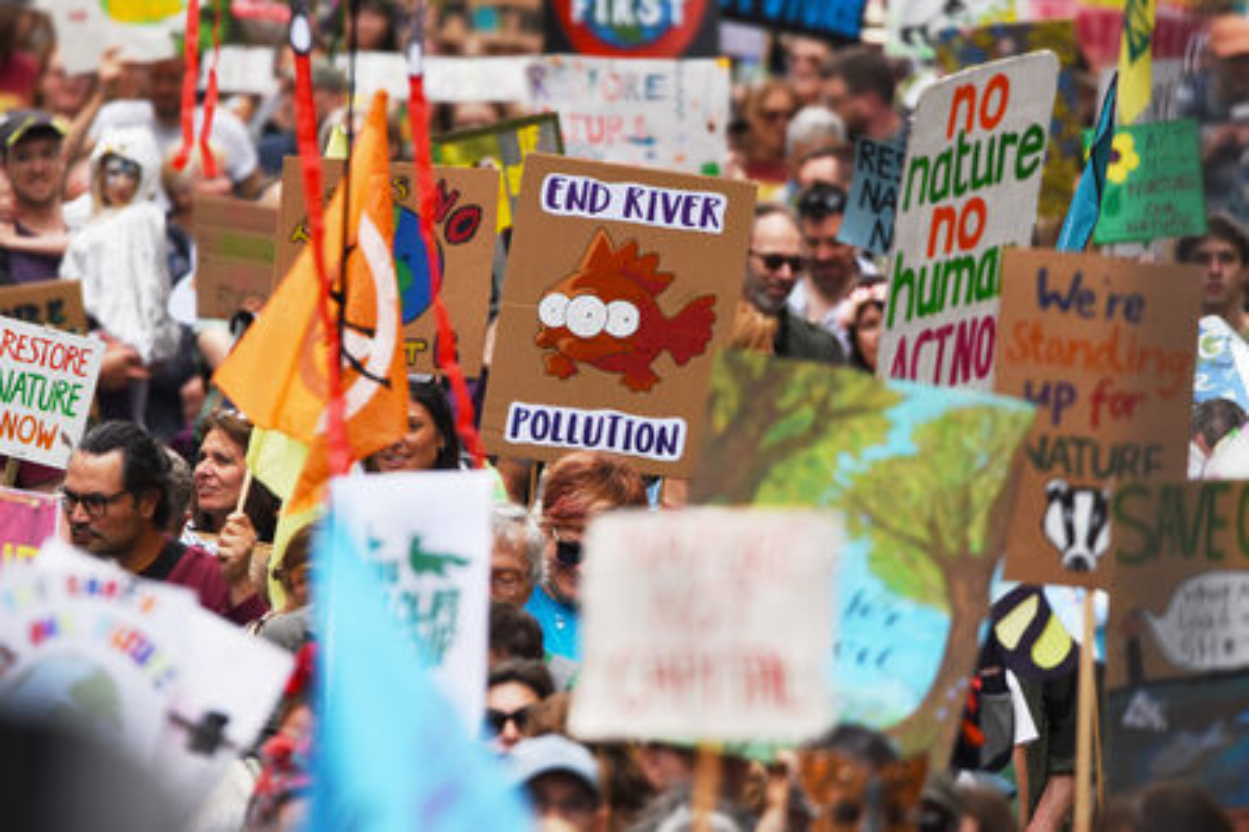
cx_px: 624
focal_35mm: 900
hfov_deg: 2.3
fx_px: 31223
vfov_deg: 1.5
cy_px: 416
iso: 400
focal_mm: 600
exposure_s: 1/640
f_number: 6.3
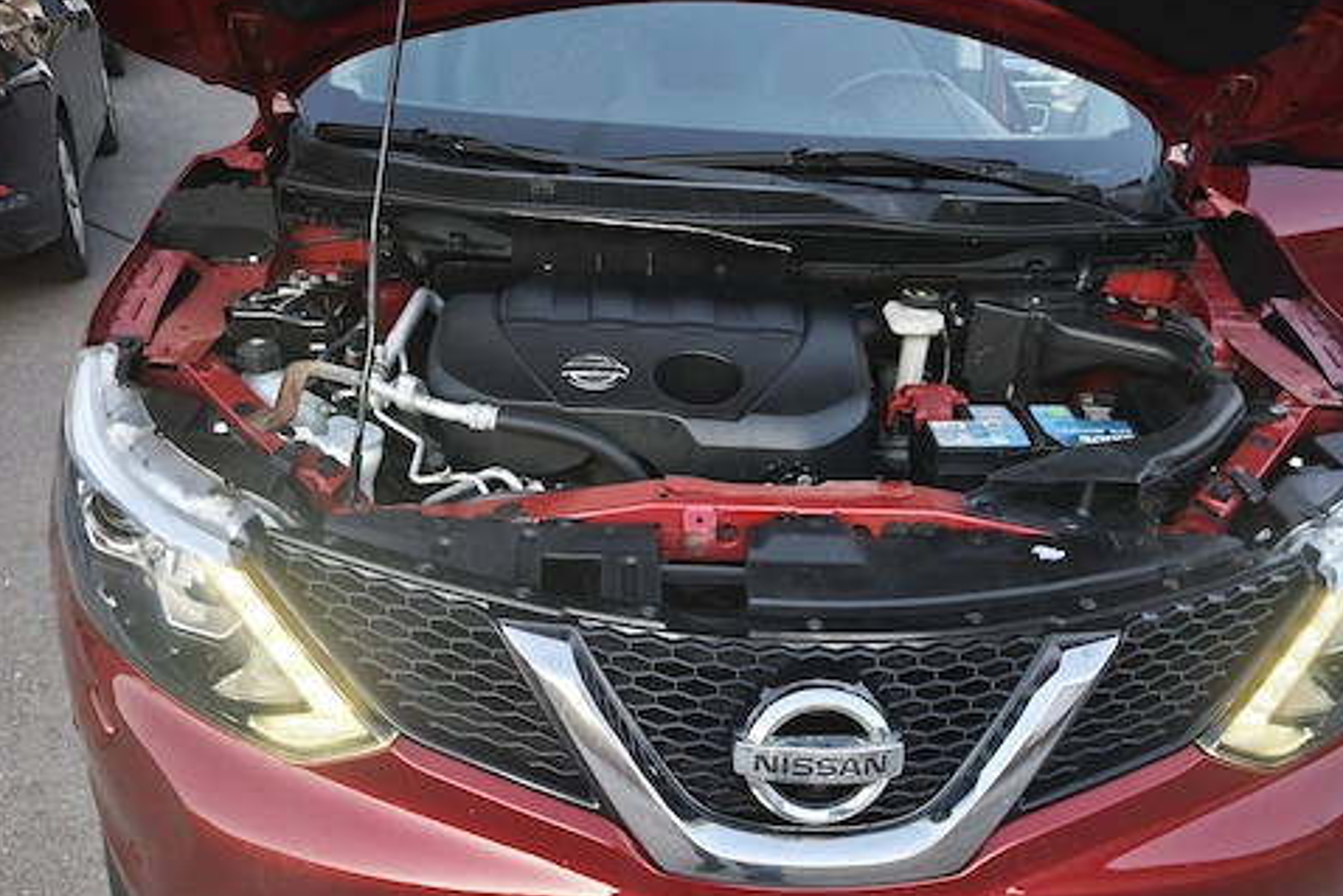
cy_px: 570
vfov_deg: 43.2
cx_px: 725
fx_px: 1119
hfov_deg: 61.8
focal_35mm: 30
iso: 500
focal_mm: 6.57
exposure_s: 1/34
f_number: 1.6
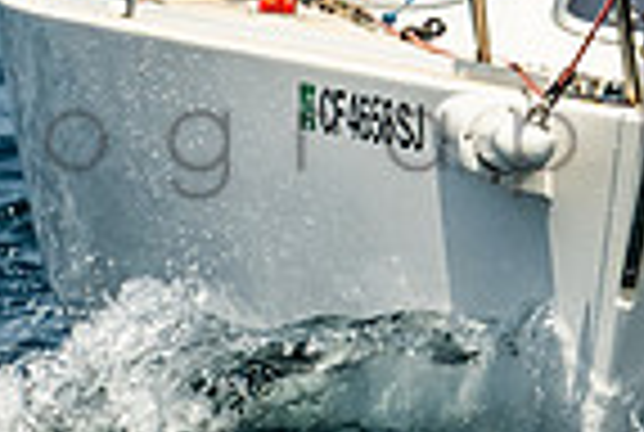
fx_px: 32679
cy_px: -434
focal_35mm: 1823
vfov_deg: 0.8
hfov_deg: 1.1
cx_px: 129
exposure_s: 1/1250
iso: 320
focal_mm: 200
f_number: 6.3
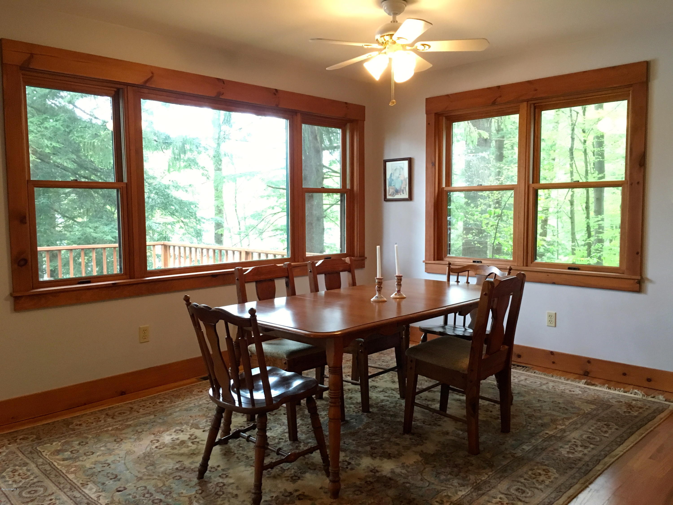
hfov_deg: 61.7
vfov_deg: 48.2
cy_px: 252
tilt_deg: -4.3
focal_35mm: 29
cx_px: 336
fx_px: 564
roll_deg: +0.5
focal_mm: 4.15
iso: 200
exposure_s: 1/30
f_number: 2.2
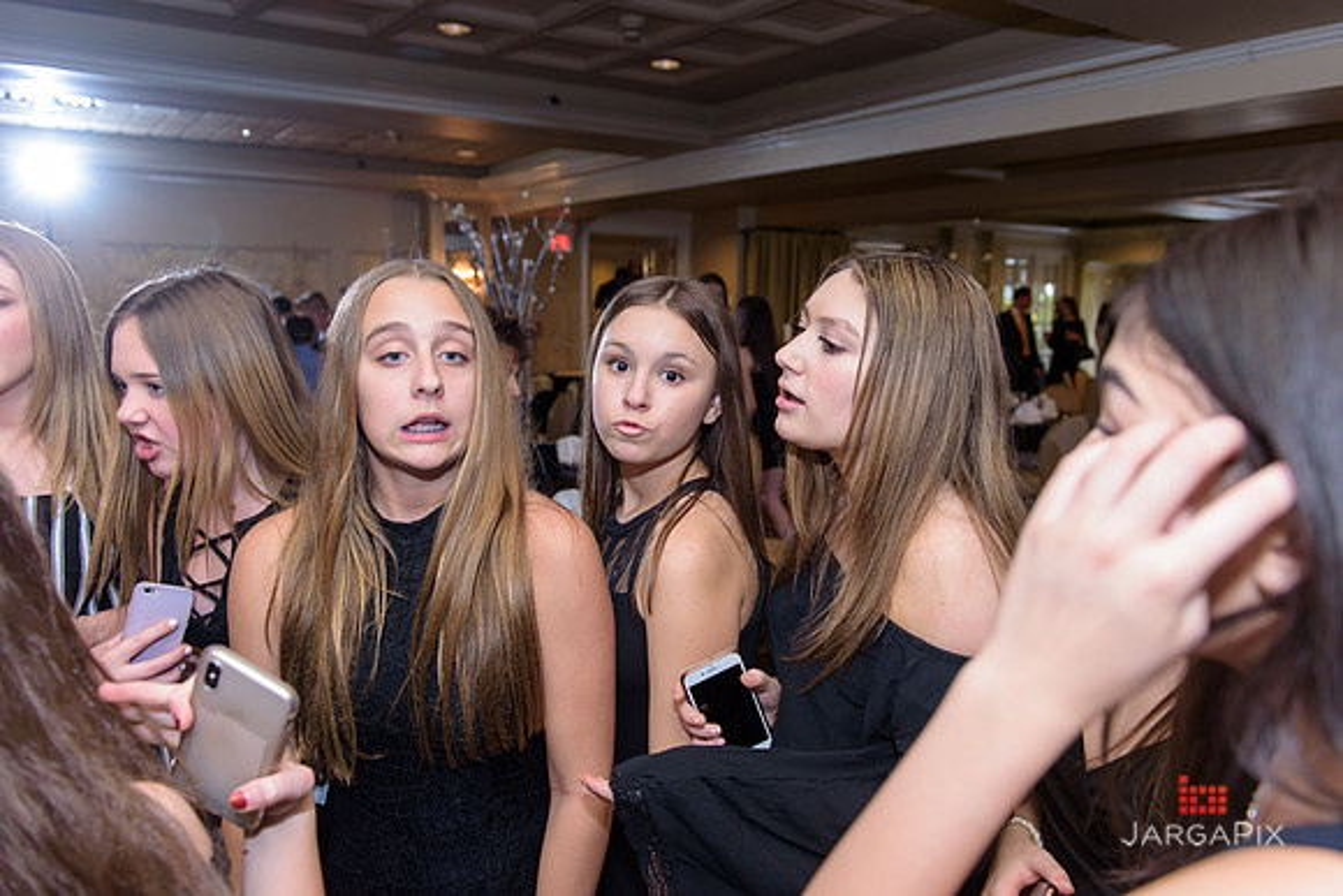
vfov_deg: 48.0
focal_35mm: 27
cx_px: 672
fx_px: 1007
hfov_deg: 67.4
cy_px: 448
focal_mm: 27
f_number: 3.2
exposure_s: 1/125
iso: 1600
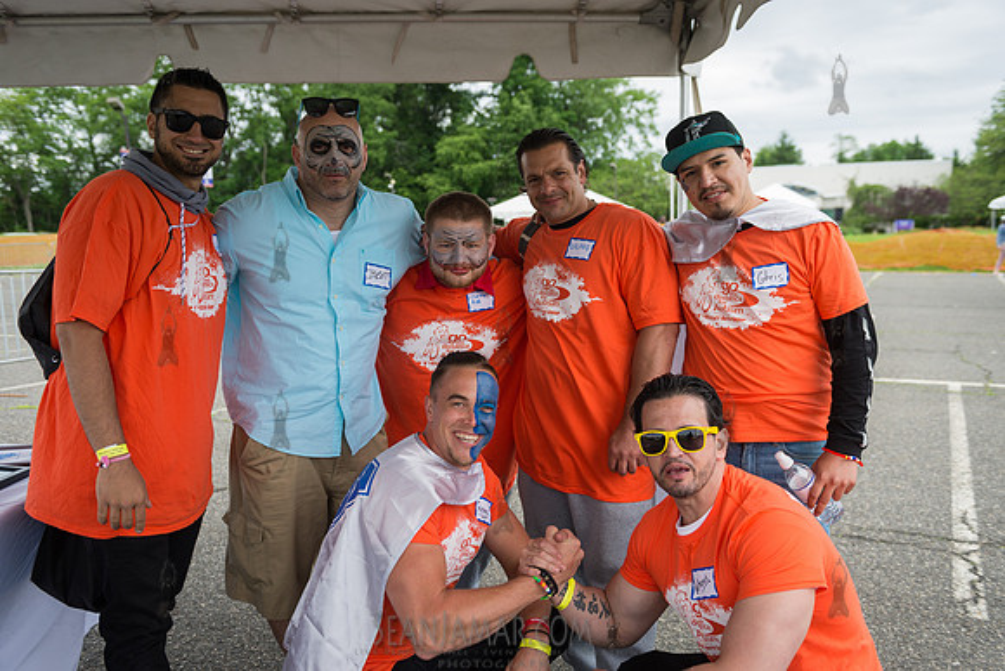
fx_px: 894
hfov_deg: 58.7
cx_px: 502
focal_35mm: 32
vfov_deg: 41.1
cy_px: 336
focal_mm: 32
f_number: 3.5
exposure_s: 1/640
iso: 200
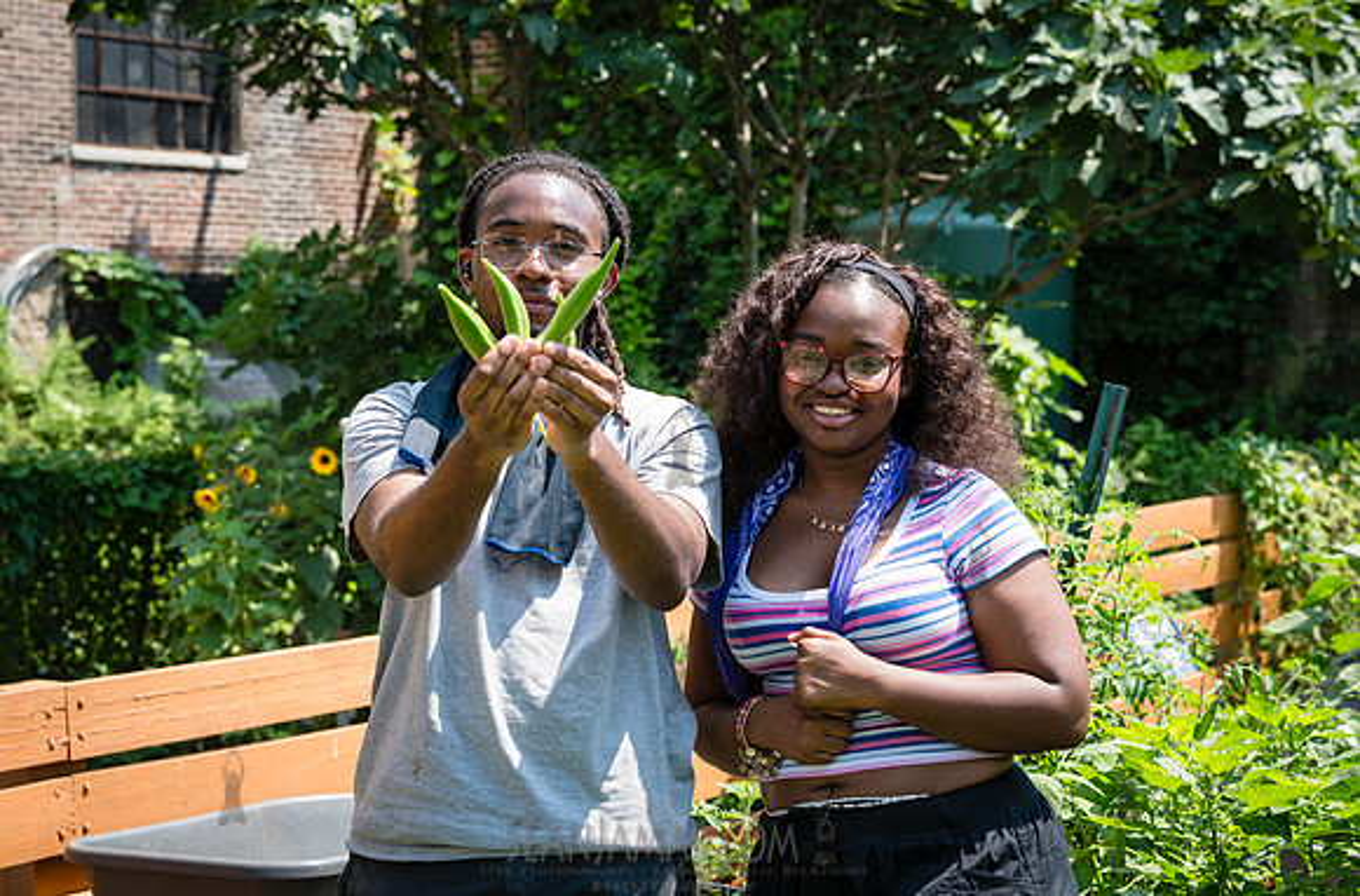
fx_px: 2327
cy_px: 453
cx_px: 612
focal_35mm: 62
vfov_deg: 21.8
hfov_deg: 32.6
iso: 200
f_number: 5
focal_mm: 56
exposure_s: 1/400
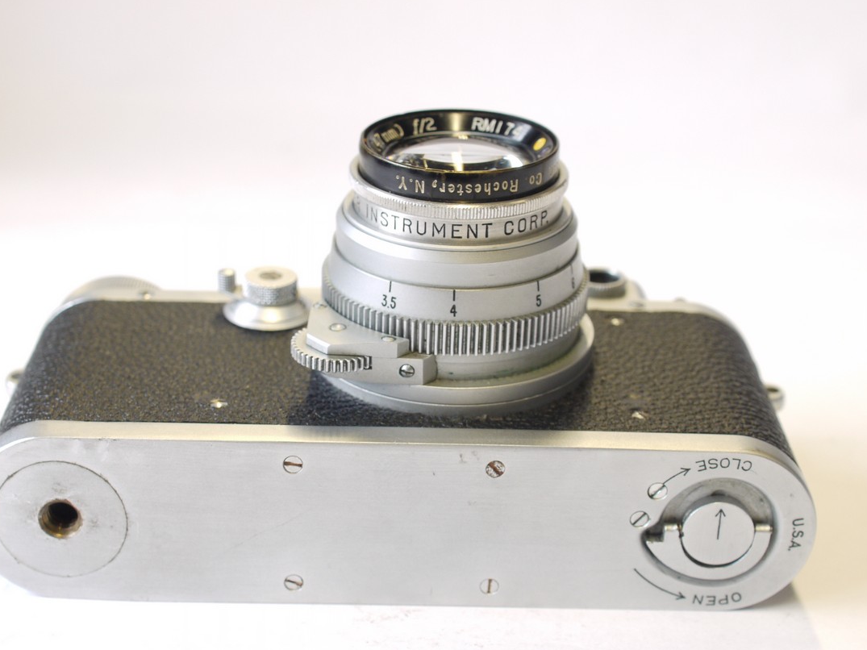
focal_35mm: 67
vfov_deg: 21.9
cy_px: 360
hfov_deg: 29.0
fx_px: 1678
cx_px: 399
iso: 400
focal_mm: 30
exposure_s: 1/30
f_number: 6.3
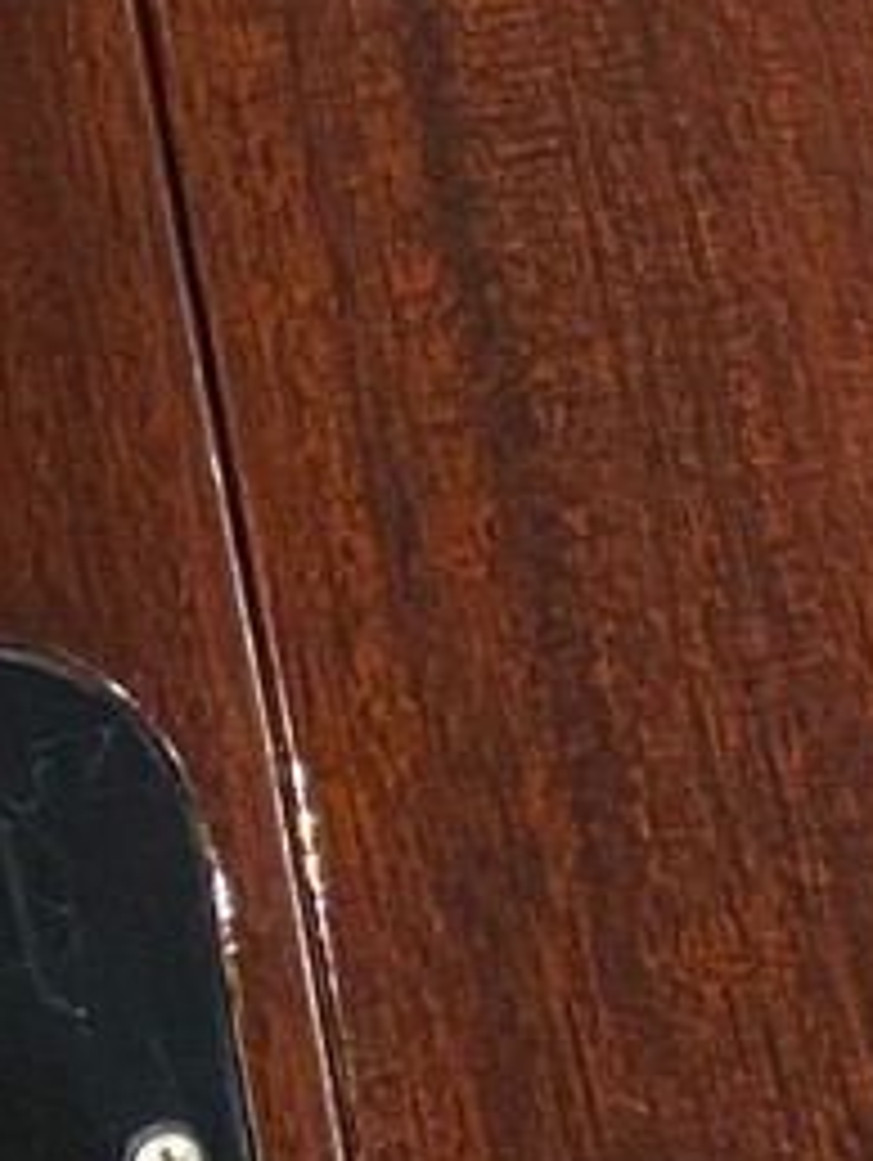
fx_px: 5808
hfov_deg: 8.6
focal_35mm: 173
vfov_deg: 11.1
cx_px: 810
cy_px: -346
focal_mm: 4.25
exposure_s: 1/58
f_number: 1.8
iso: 500
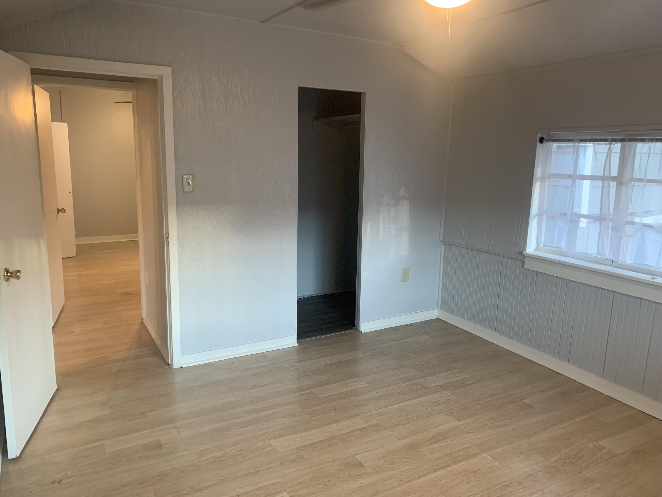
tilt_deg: -8.9
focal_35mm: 26
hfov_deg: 67.3
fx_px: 497
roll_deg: -2.0
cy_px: 248
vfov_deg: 53.1
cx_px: 331
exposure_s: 1/60
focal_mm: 4.25
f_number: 1.8
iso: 250
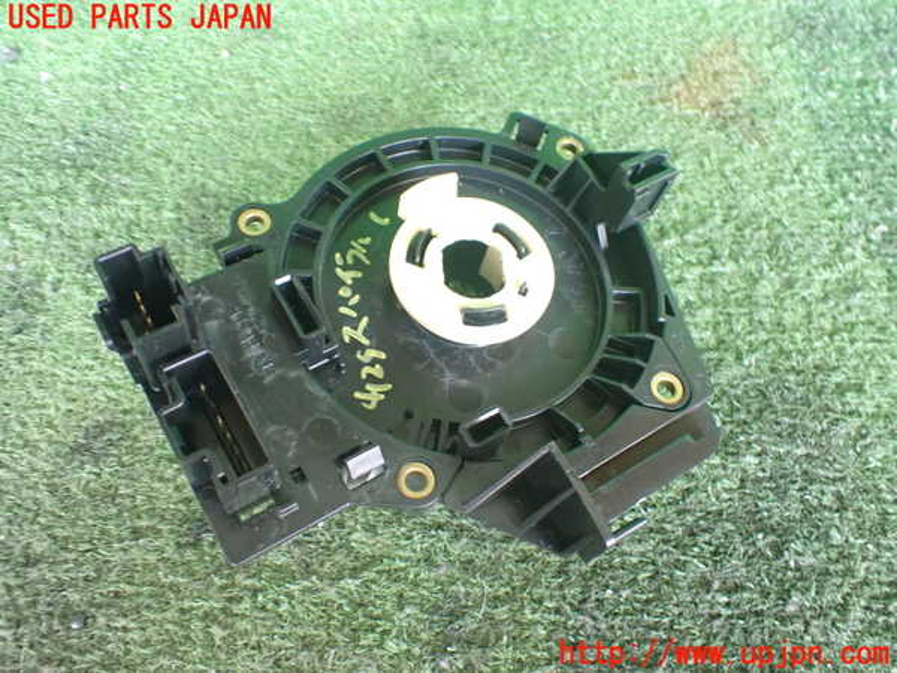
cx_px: 448
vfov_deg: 46.8
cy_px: 336
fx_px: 777
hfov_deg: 60.0
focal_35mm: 30
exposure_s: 1/50
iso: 800
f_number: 2.3
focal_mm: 5.4
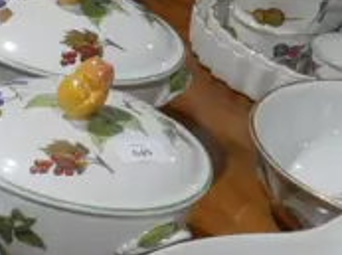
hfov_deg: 10.2
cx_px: -352
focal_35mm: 178
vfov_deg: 8.3
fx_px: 1755
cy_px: 121
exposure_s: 1/60
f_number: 10
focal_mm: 15
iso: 1000
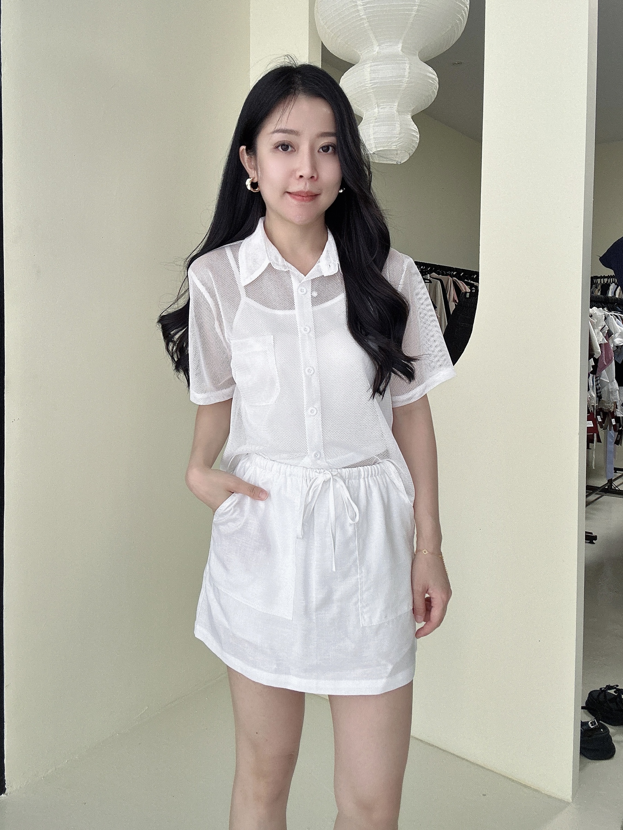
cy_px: 415
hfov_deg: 58.9
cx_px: 312
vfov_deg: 73.9
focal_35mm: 23
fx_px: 552
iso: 80
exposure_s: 1/60
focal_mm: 2.69
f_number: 1.9
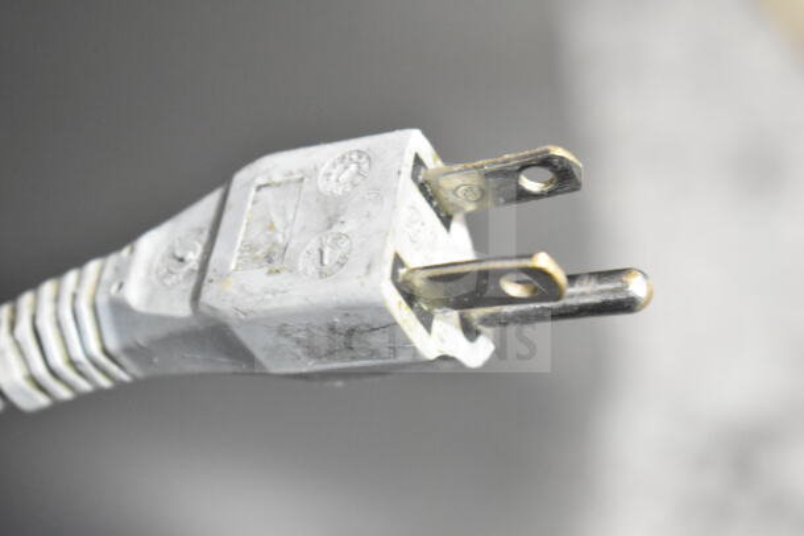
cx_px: 402
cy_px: 268
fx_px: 1843
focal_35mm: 82
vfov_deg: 16.6
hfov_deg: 24.6
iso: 5000
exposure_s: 1/100
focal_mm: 55
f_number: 5.6
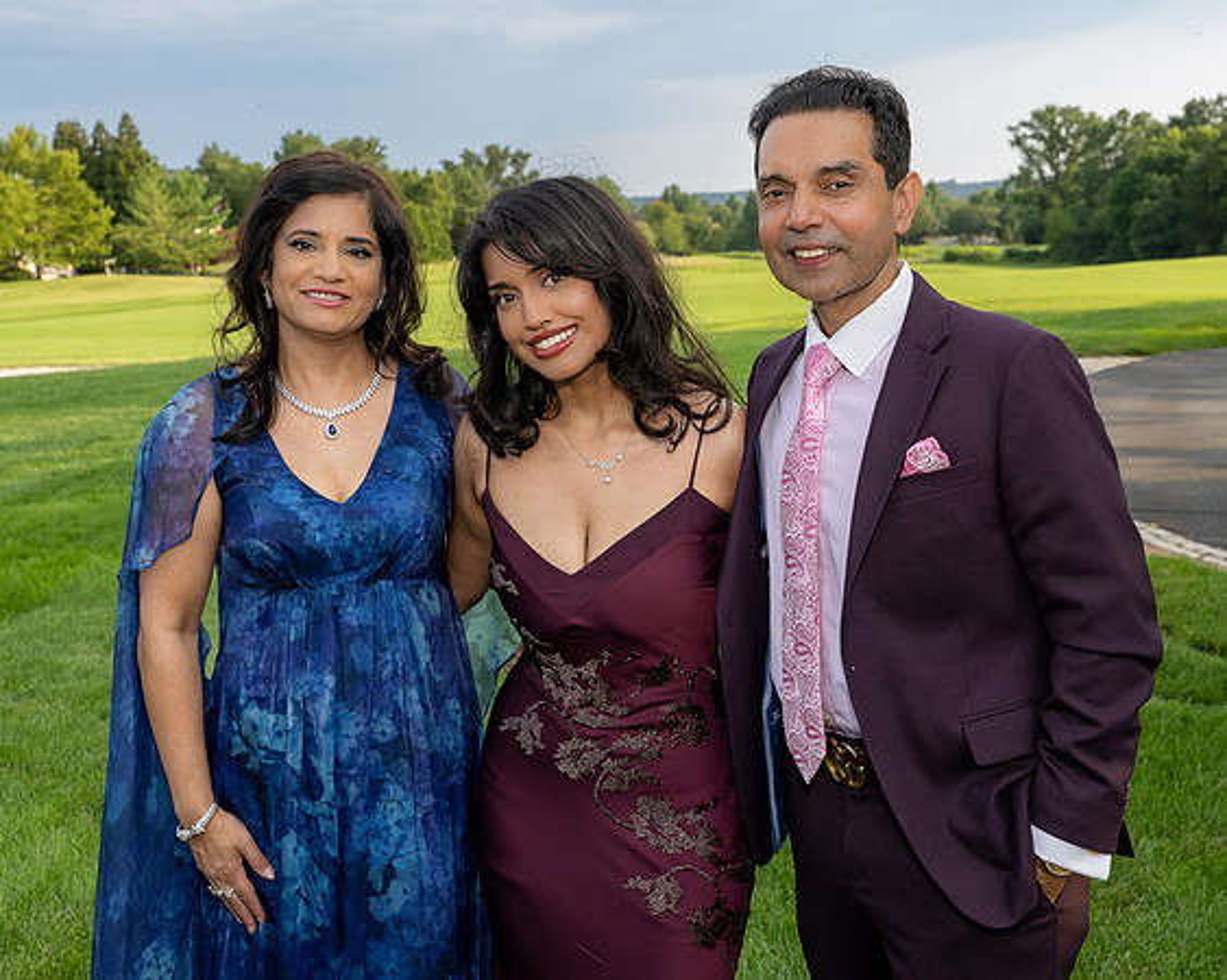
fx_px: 1624
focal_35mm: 45
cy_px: 481
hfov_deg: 41.4
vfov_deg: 33.6
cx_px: 607
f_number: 7.1
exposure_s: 1/250
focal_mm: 39
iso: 400
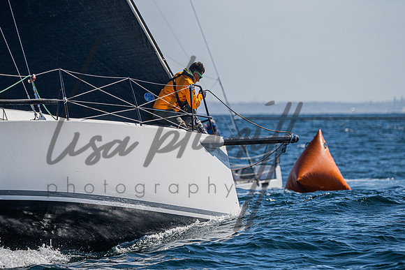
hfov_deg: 6.0
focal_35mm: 343
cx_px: 208
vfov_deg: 4.0
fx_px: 3859
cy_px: 98
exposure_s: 1/4000
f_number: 5
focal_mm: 250
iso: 400
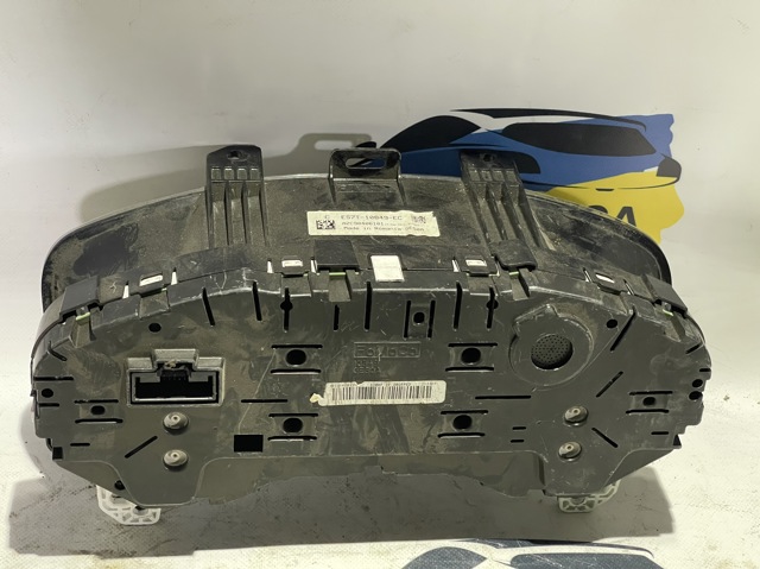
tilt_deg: -39.9
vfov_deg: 22.9
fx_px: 1404
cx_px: 380
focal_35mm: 64
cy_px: 284
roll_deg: -5.8
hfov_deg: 30.3
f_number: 2.2
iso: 500
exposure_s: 1/50
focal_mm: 7.5
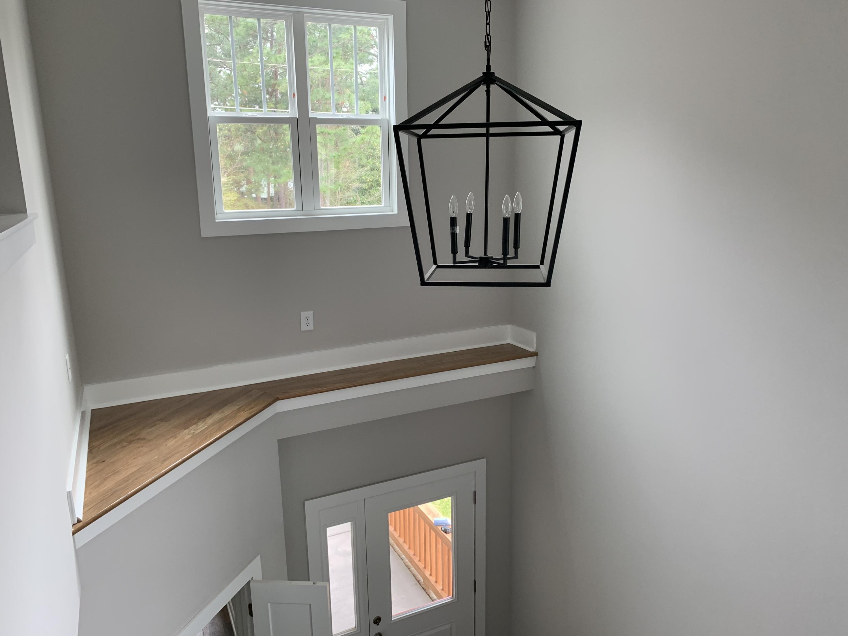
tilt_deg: -13.4
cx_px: 424
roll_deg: +1.2
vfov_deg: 53.1
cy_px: 318
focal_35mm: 26
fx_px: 637
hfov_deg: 67.3
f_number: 1.8
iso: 80
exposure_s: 1/121
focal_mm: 4.25
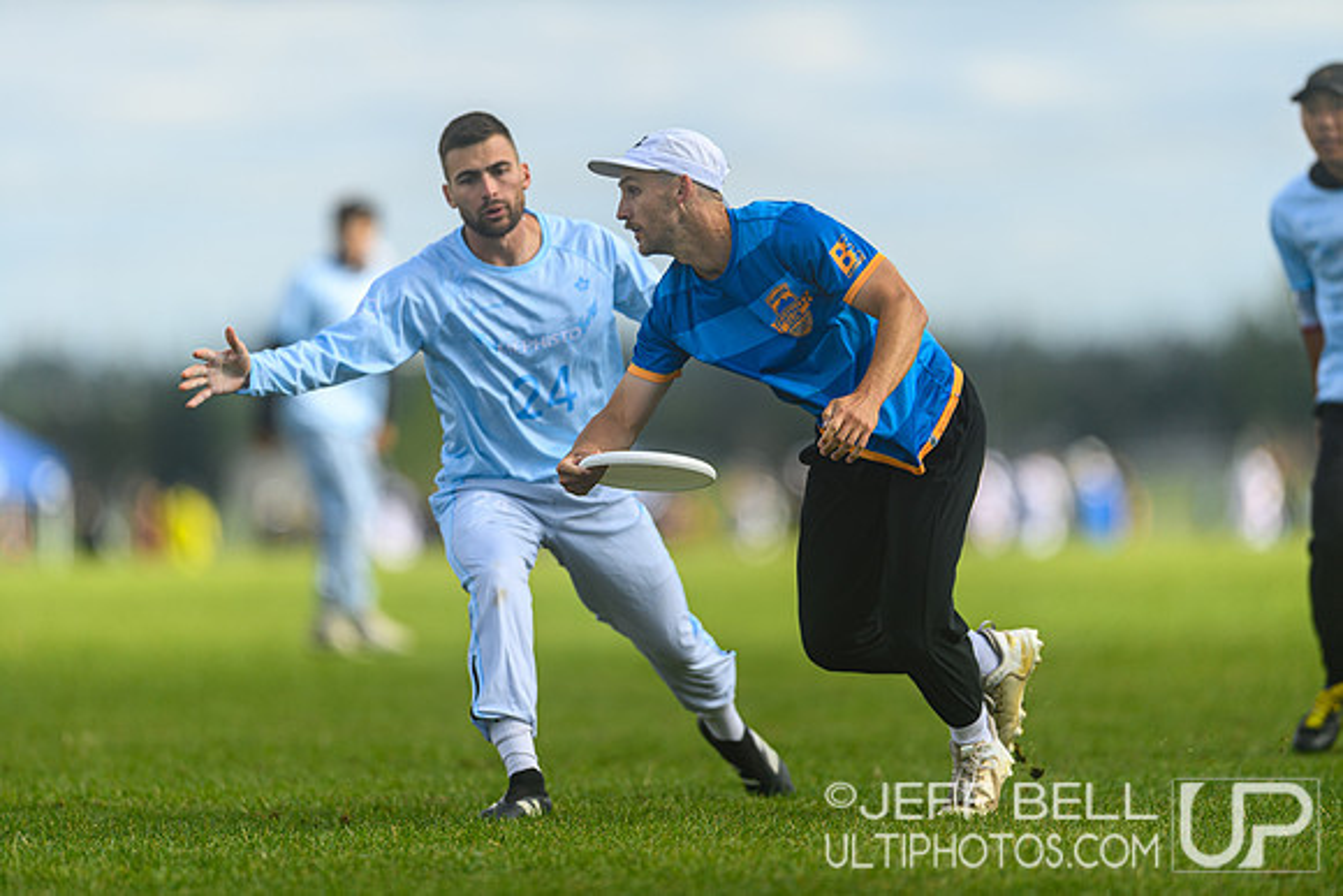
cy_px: 448
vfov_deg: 3.4
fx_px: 14925
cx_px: 672
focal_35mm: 400
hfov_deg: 5.2
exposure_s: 1/1600
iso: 100
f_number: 3.2
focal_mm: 400
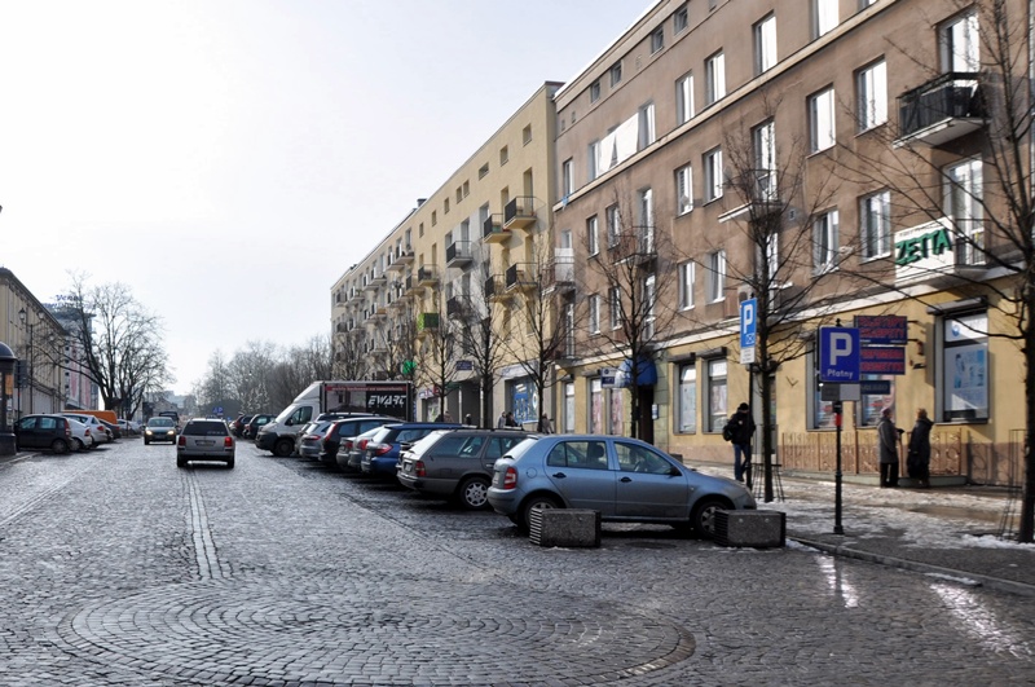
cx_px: 518
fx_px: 775
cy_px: 344
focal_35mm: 27
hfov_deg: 67.5
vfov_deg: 47.8
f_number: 13
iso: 200
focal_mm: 18
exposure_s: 1/160
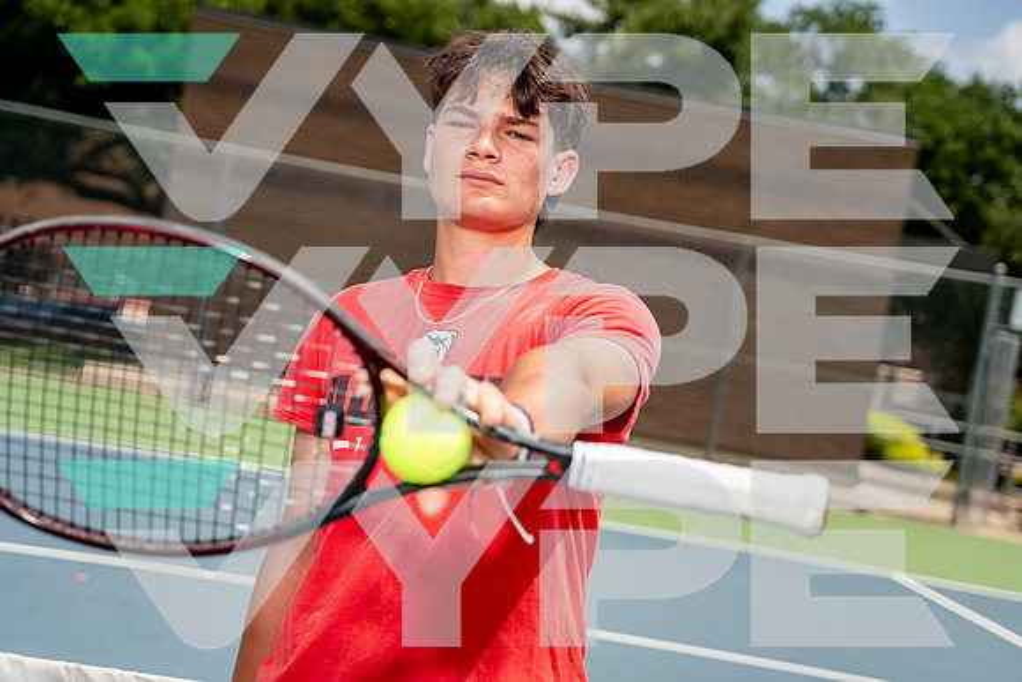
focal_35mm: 61
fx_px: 1732
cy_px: 341
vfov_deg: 22.3
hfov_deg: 32.9
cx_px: 511
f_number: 4
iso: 100
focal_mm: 61
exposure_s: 1/1250
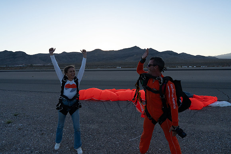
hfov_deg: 73.7
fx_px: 154
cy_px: 77
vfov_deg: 53.2
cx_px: 116
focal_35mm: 24
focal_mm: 24
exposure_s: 1/2000
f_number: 5.6
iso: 1250
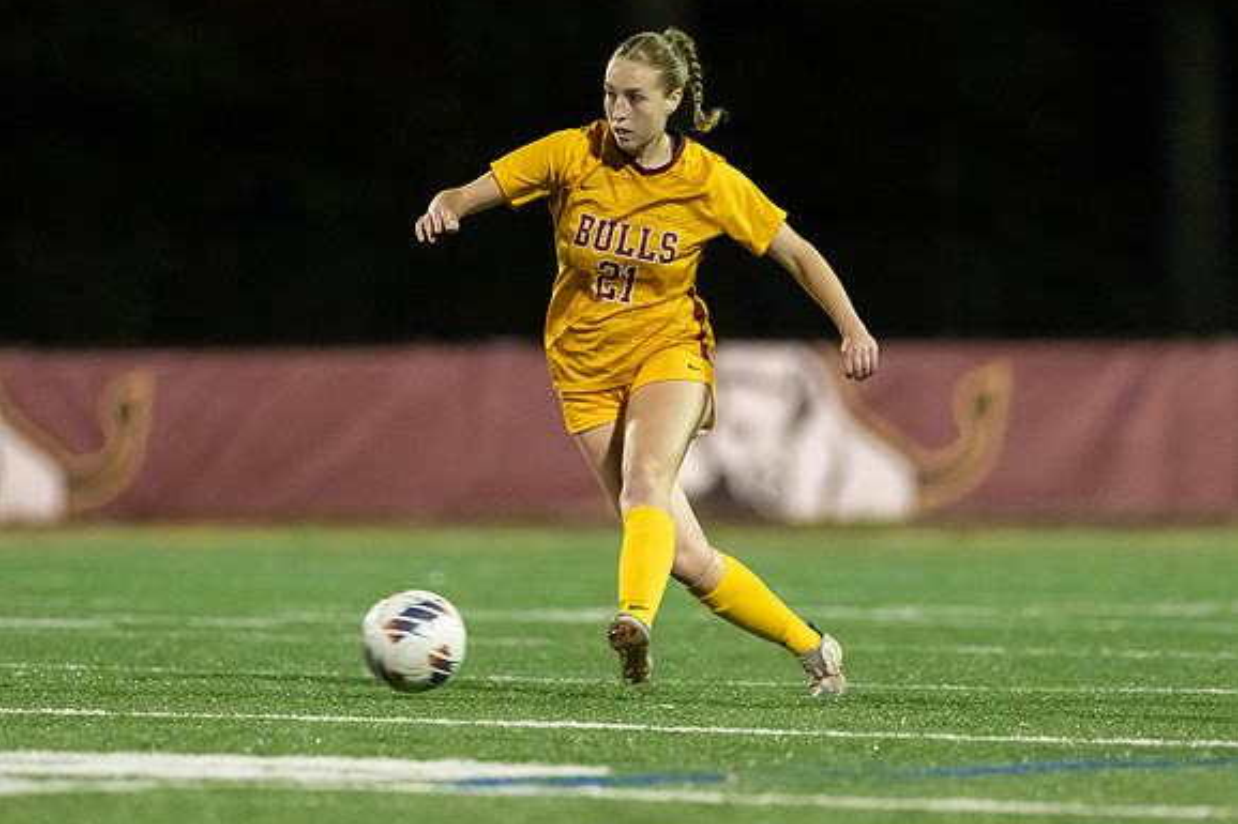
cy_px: 372
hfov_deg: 4.3
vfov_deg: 2.9
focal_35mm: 480
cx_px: 695
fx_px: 16501
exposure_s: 1/1000
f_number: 2.8
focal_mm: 300
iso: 16000
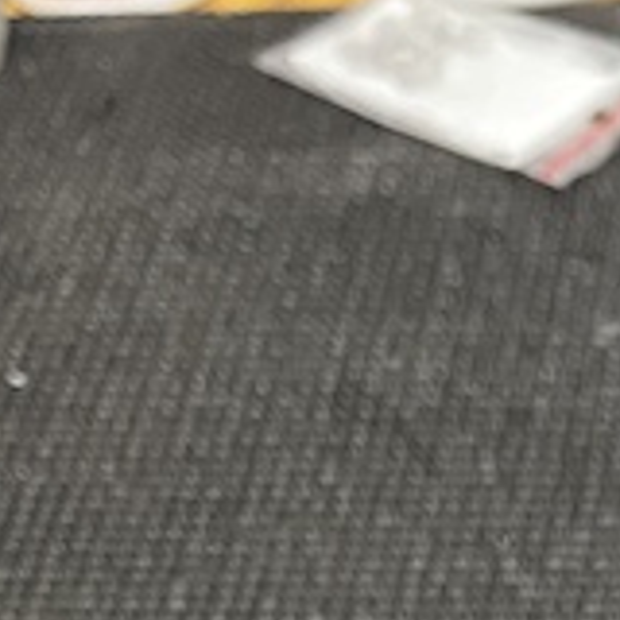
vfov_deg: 12.2
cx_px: 887
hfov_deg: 14.3
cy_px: 1461
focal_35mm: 115
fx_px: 2330
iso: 320
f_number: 1.6
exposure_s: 1/60
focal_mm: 5.1
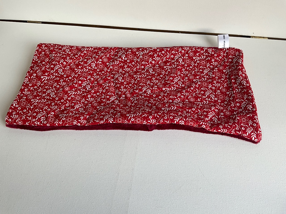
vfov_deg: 48.2
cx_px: 143
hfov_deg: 61.7
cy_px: 107
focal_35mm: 29
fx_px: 240
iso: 25
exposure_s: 1/100
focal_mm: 3
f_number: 1.8
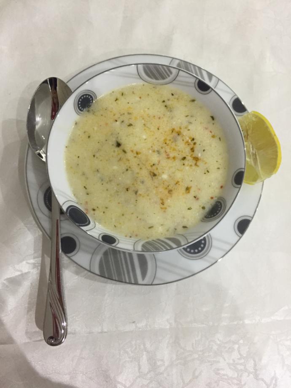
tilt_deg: -79.6
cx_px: 146
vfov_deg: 61.7
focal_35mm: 29
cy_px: 194
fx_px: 325
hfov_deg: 48.2
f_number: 2.2
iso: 250
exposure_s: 1/33
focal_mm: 4.15
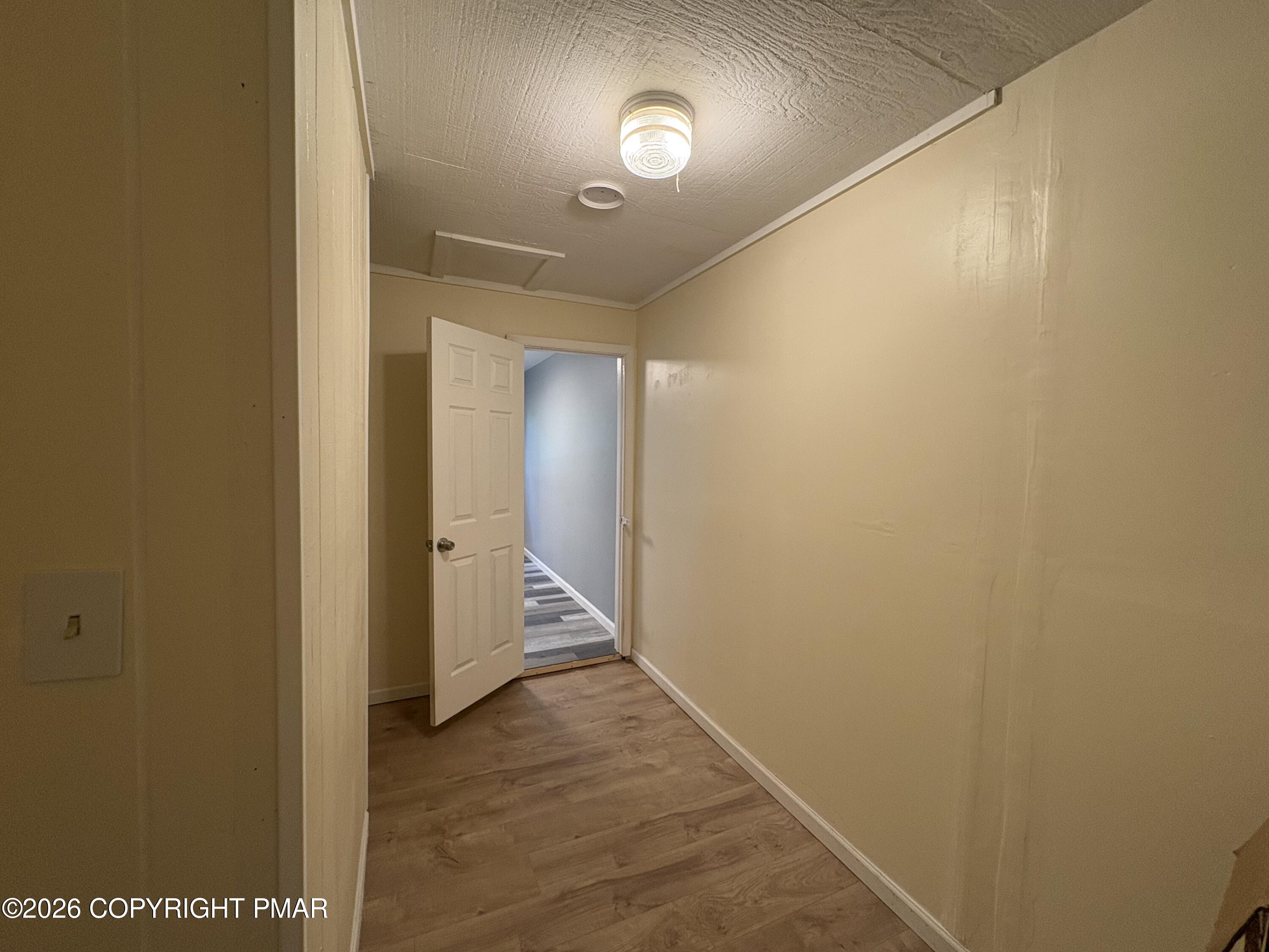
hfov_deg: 102.1
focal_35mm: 14
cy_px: 476
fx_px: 513
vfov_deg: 85.7
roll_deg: -0.4
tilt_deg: -2.4
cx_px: 634
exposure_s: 1/60
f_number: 2.2
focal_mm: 2.22
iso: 160
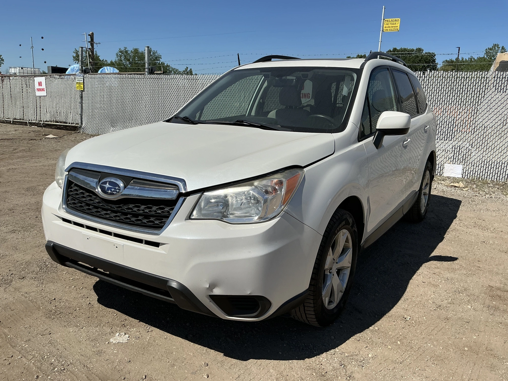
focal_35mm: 28
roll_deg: -1.2
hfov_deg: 63.4
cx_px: 254
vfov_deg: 49.7
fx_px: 411
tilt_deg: -9.3
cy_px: 190
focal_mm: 3
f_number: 1.8
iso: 25
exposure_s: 1/3322
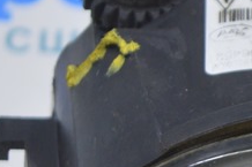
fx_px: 2716
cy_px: 202
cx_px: 261
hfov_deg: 5.3
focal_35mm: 388
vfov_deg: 3.5
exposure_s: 1/20
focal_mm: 55
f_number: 5.6
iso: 400
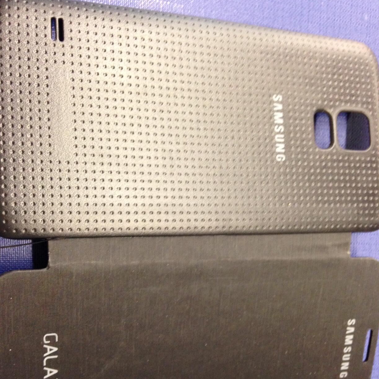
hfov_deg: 42.8
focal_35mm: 39
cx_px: 190
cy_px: 250
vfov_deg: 42.3
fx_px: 483
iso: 250
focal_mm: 4.12
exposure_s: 1/20
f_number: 2.4
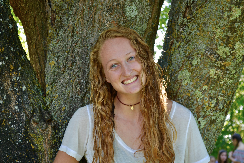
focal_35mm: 82
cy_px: 82
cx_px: 122
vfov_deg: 16.6
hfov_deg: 24.6
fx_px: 559
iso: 200
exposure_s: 1/30
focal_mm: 55
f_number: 5.6
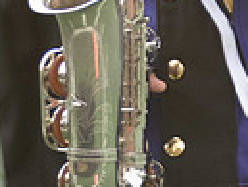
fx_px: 8655
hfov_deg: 1.6
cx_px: 239
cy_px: -233
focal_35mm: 1207
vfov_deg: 1.2
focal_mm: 240
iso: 2500
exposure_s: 1/1600
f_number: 5.6
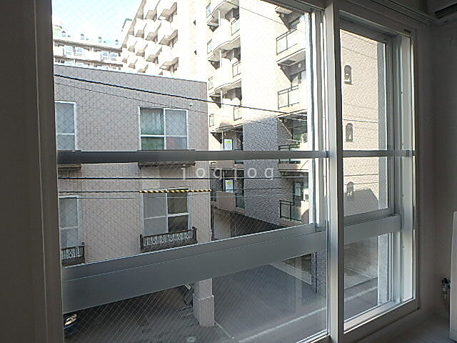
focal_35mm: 21
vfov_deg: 63.4
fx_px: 277
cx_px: 228
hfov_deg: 79.0
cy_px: 172
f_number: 3.5
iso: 125
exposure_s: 1/125
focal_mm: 3.7
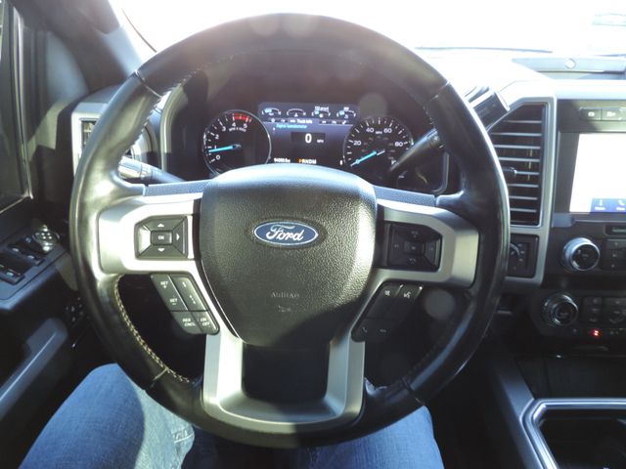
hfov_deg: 71.6
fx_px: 434
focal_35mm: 24
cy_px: 234
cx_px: 313
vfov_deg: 56.8
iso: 400
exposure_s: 1/25
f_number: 3
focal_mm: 4.3
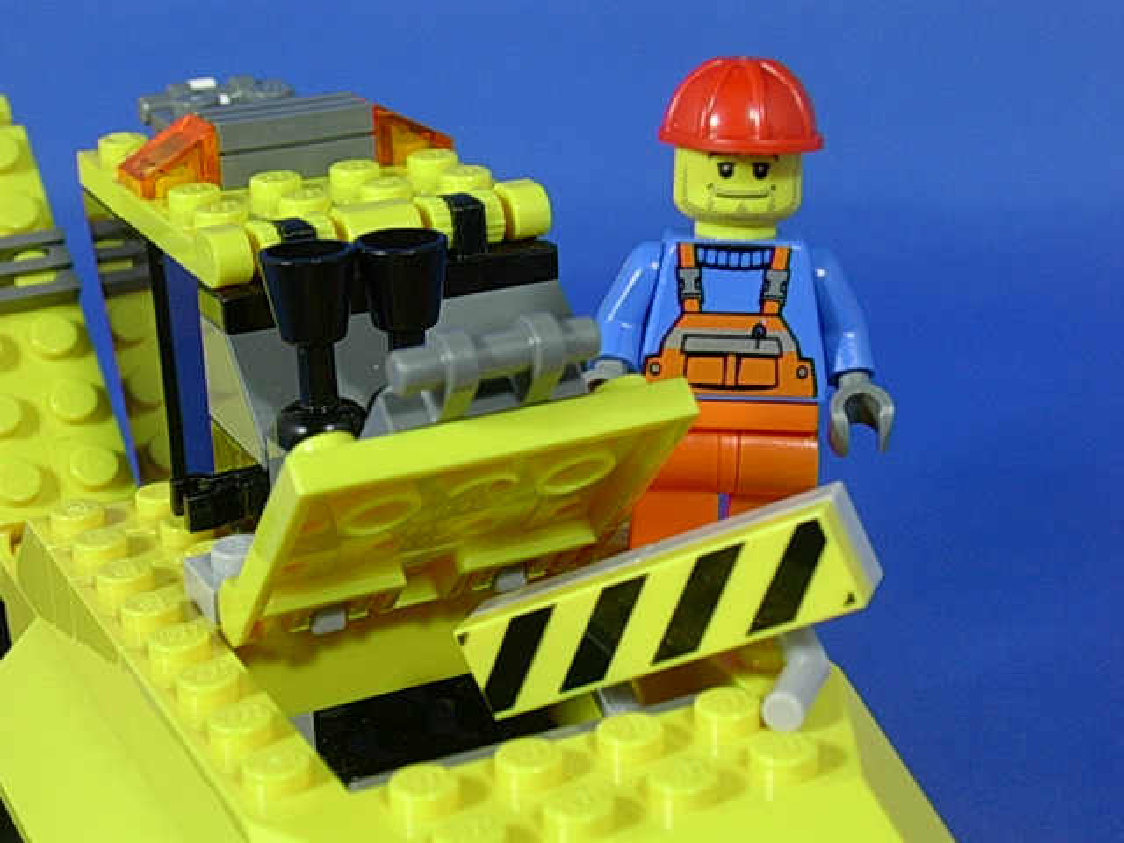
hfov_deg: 26.0
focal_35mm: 75
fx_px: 2435
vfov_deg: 19.6
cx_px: 562
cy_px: 422
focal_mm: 11.3
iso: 70
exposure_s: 1/10.9
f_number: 3.8
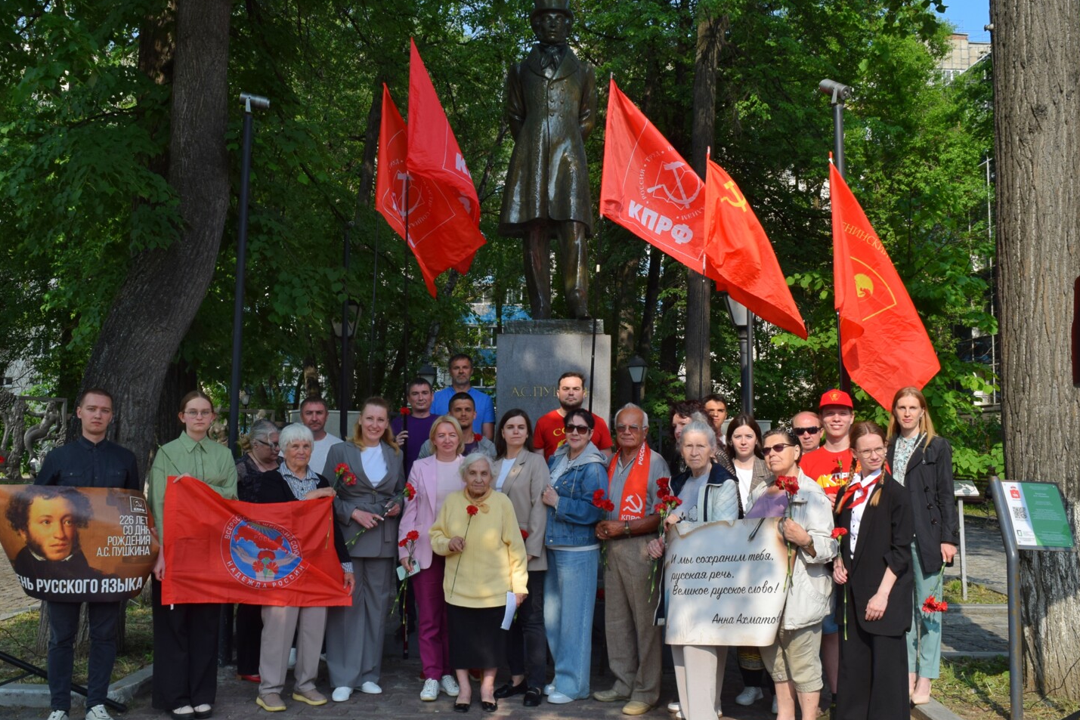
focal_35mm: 34
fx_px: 1020
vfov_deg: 38.9
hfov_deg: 55.6
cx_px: 476
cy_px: 360
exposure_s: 1/320
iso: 200
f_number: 9
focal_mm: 20
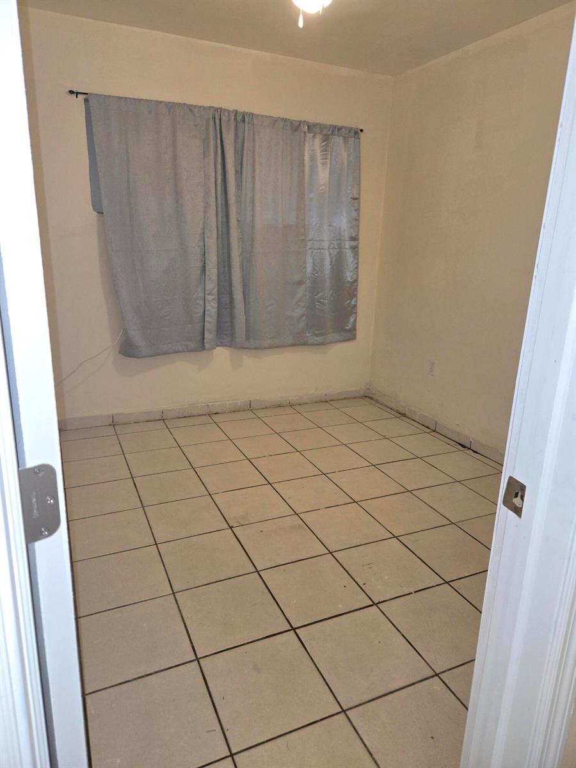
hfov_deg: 58.9
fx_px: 510
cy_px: 384
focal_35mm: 23
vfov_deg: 73.9
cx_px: 288
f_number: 1.8
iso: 100
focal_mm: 5.4
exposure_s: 1/24
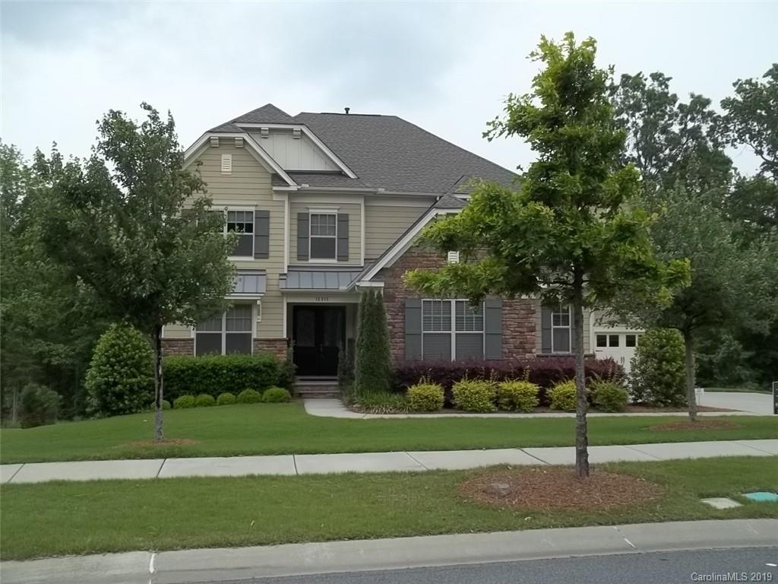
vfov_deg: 42.9
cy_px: 292
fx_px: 742
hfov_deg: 55.4
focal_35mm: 33
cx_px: 389
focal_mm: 5.9
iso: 64
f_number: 8
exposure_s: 1/100
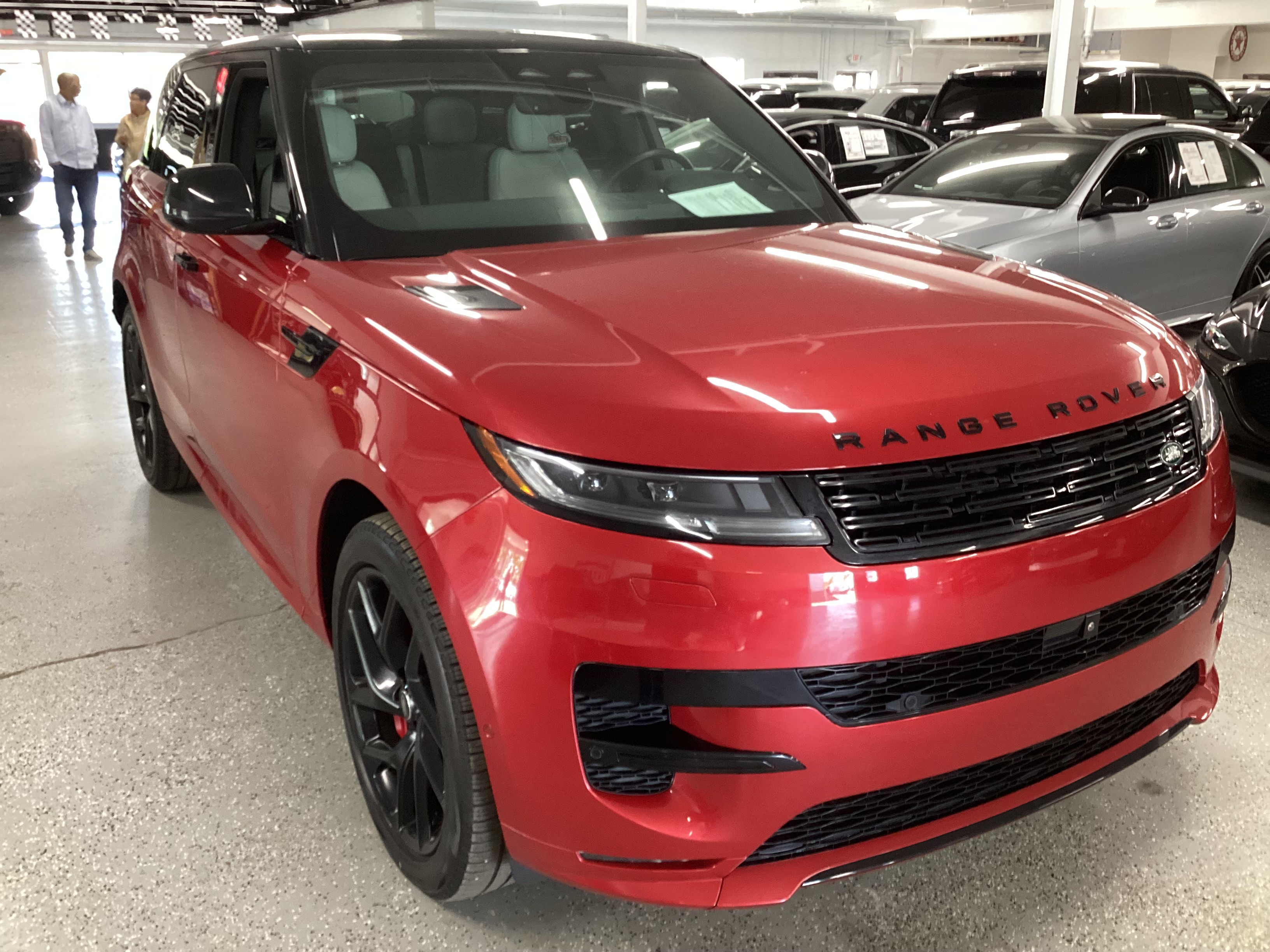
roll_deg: +0.2
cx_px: 635
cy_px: 476
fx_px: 1137
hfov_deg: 58.4
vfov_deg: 45.4
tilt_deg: -20.2
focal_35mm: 31
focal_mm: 3.3
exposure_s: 1/50
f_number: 2.4
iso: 320
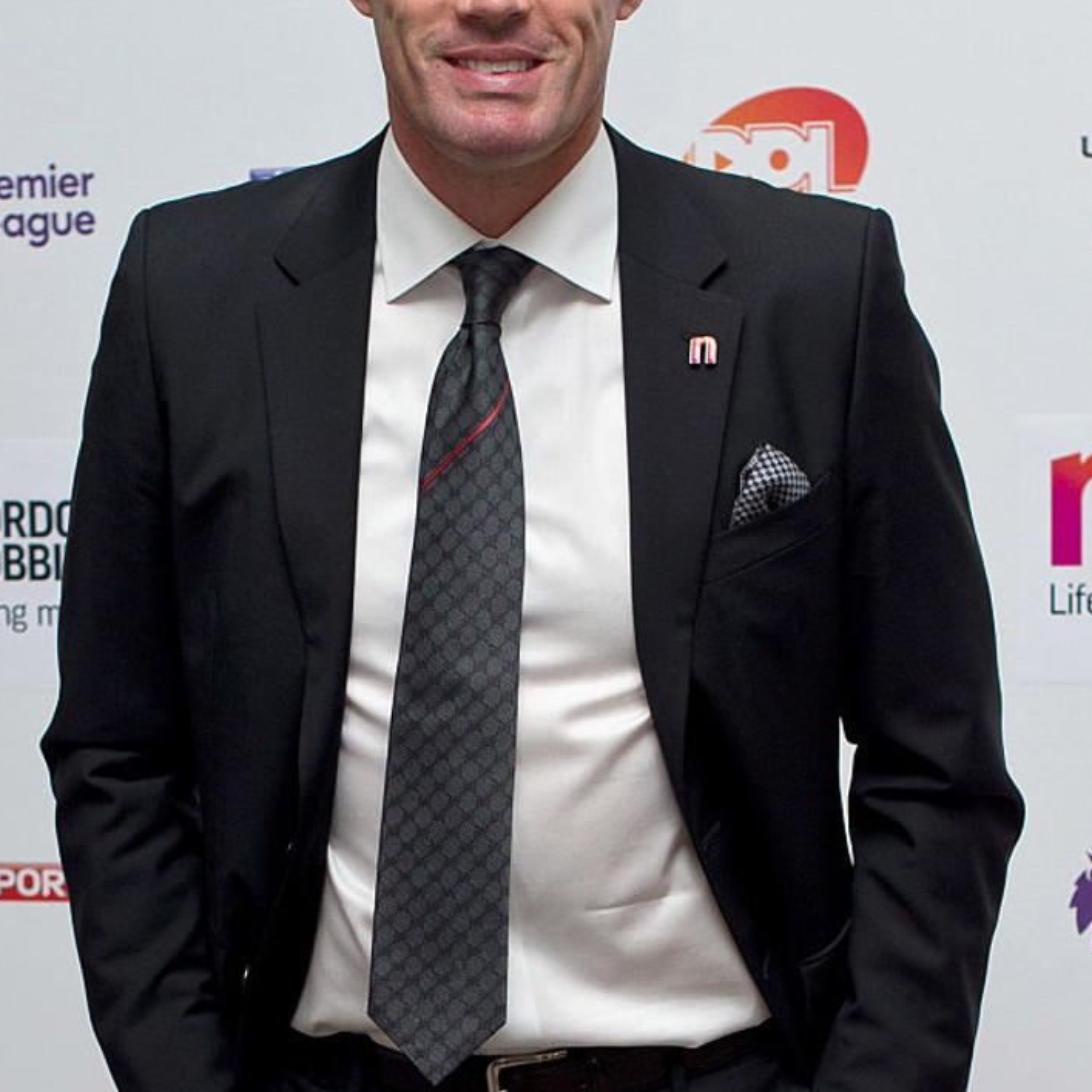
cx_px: 498
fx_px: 2570
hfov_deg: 24.0
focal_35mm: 72
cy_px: 548
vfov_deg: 24.0
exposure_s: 1/250
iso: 1250
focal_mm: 50
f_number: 5
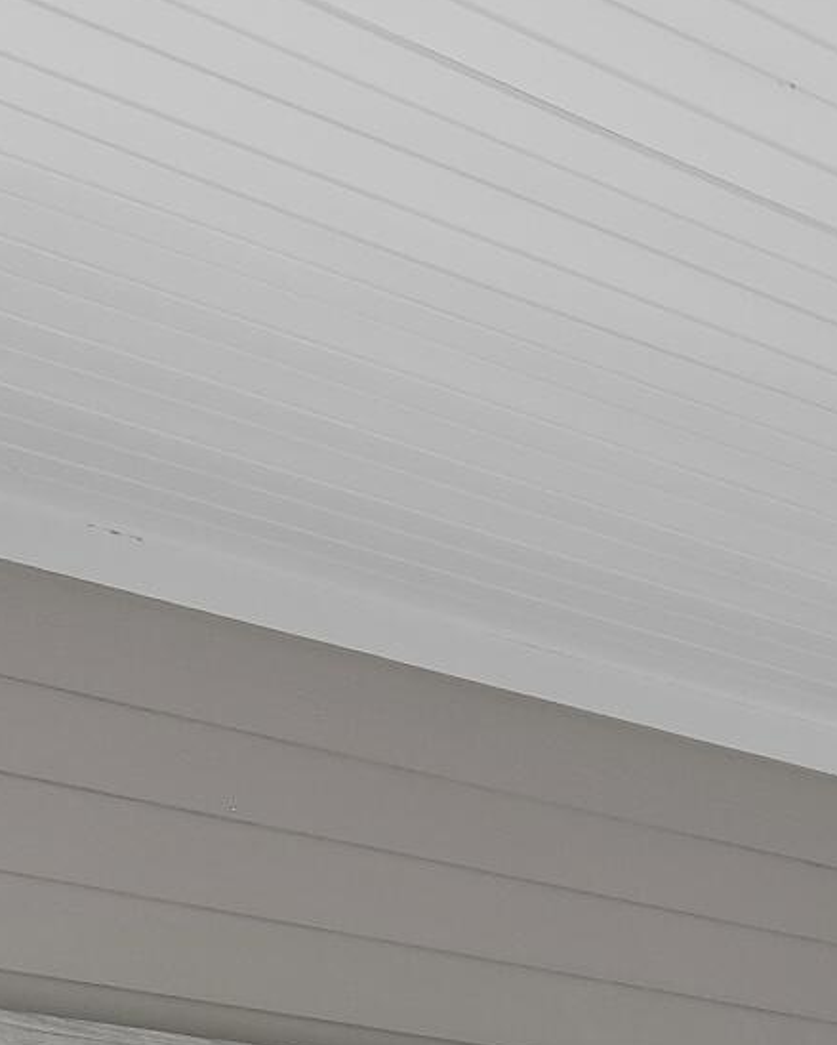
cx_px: 2486
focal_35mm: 77
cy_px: 1604
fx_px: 2382
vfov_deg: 20.7
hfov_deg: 11.5
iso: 100
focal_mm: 10
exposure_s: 1/125
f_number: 5.6
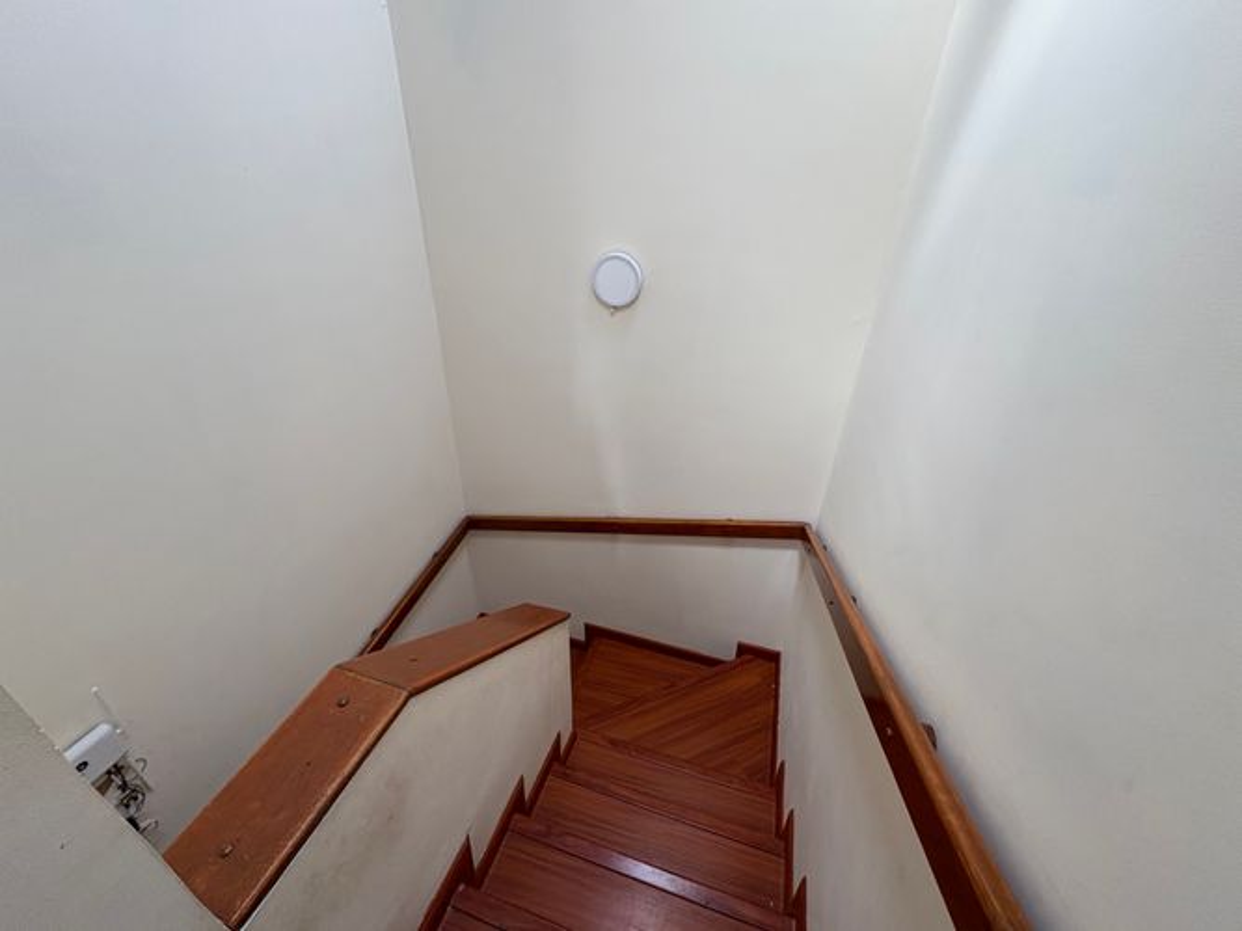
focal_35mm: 14
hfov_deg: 102.1
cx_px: 621
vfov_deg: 85.7
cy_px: 466
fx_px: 502
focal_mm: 2.22
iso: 125
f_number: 2.2
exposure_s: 1/99
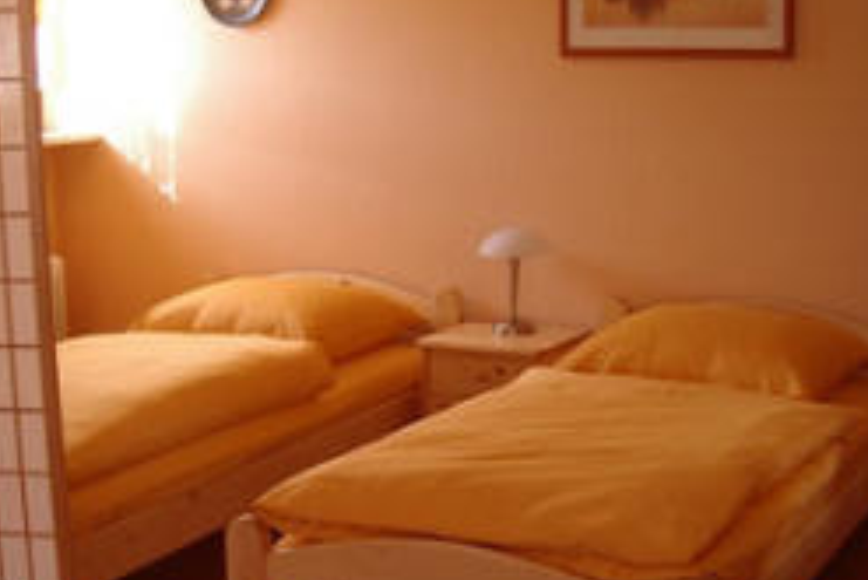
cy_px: 373
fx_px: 1544
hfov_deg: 31.4
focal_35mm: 64
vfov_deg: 21.2
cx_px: 464
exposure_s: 1/60
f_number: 2.6
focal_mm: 5.8
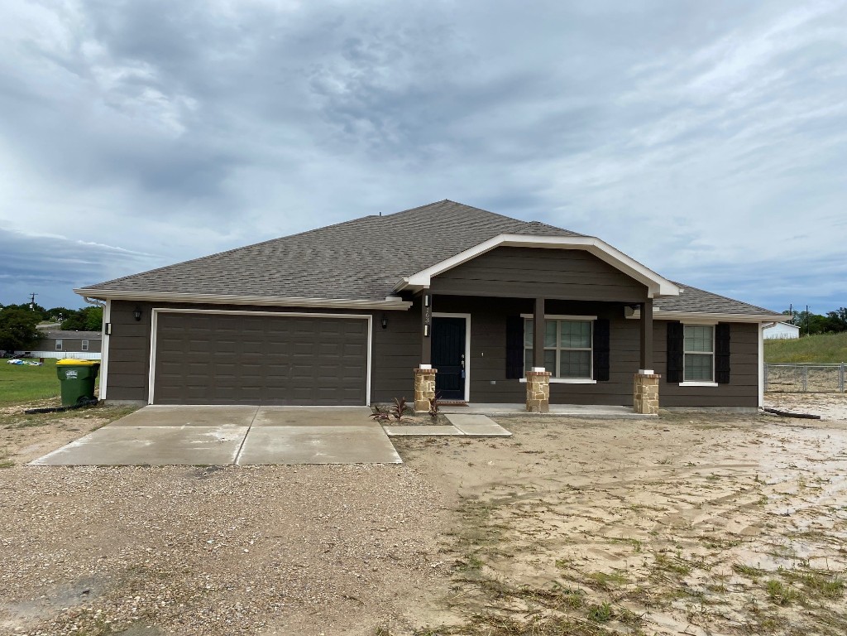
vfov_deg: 53.1
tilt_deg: +2.1
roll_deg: -1.1
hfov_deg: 67.3
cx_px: 424
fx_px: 636
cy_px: 318
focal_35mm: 26
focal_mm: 4.25
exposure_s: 1/4444
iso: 32
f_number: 1.8
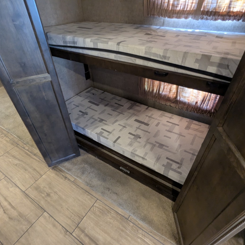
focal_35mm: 19
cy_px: 122
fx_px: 152
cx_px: 123
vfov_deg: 77.7
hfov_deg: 77.7
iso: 232
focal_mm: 2.35
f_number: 2.2
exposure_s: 1/29
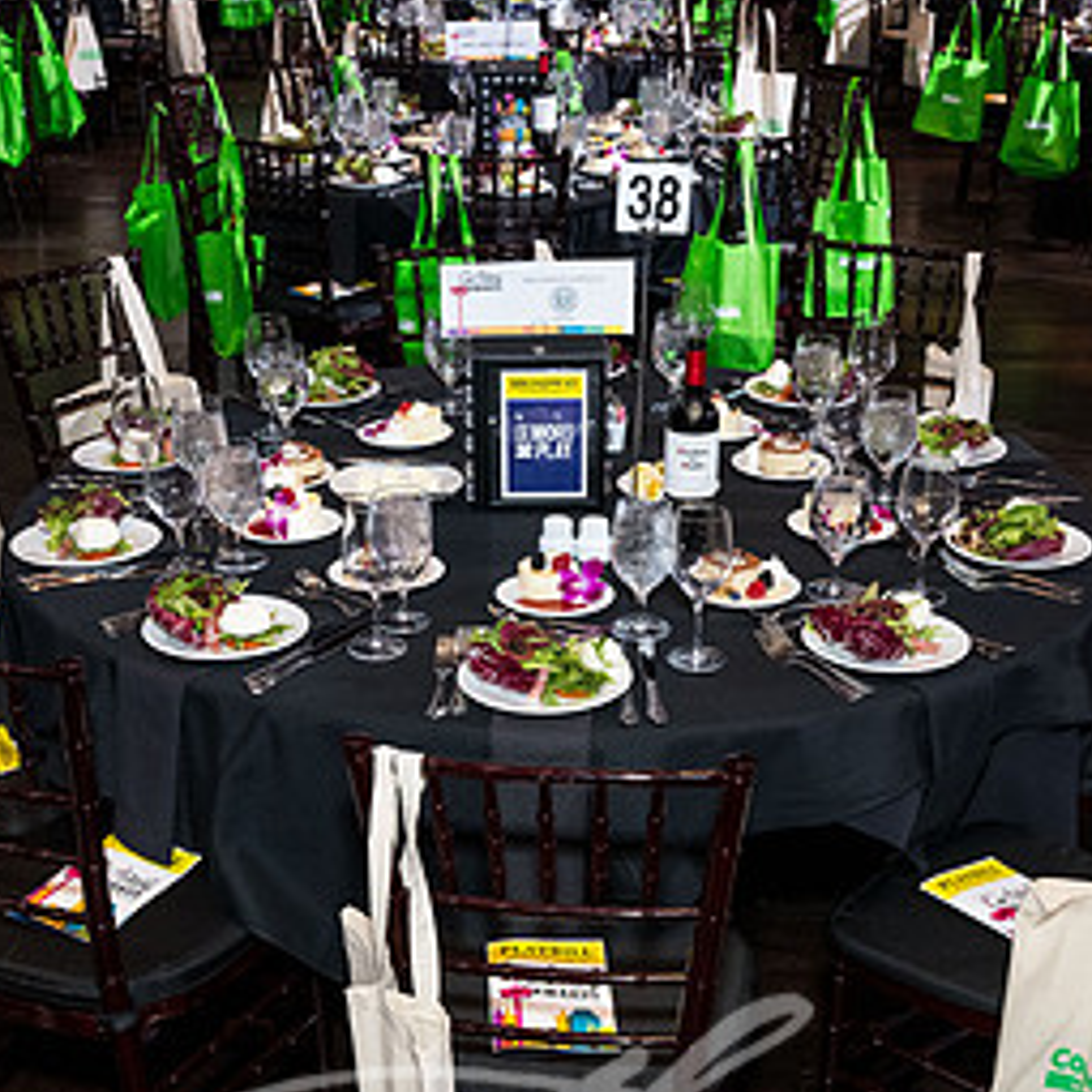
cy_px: 752
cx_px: 565
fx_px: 1963
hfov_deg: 31.1
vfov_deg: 30.8
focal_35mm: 55
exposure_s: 1/40
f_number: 8
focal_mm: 28.5
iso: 3200
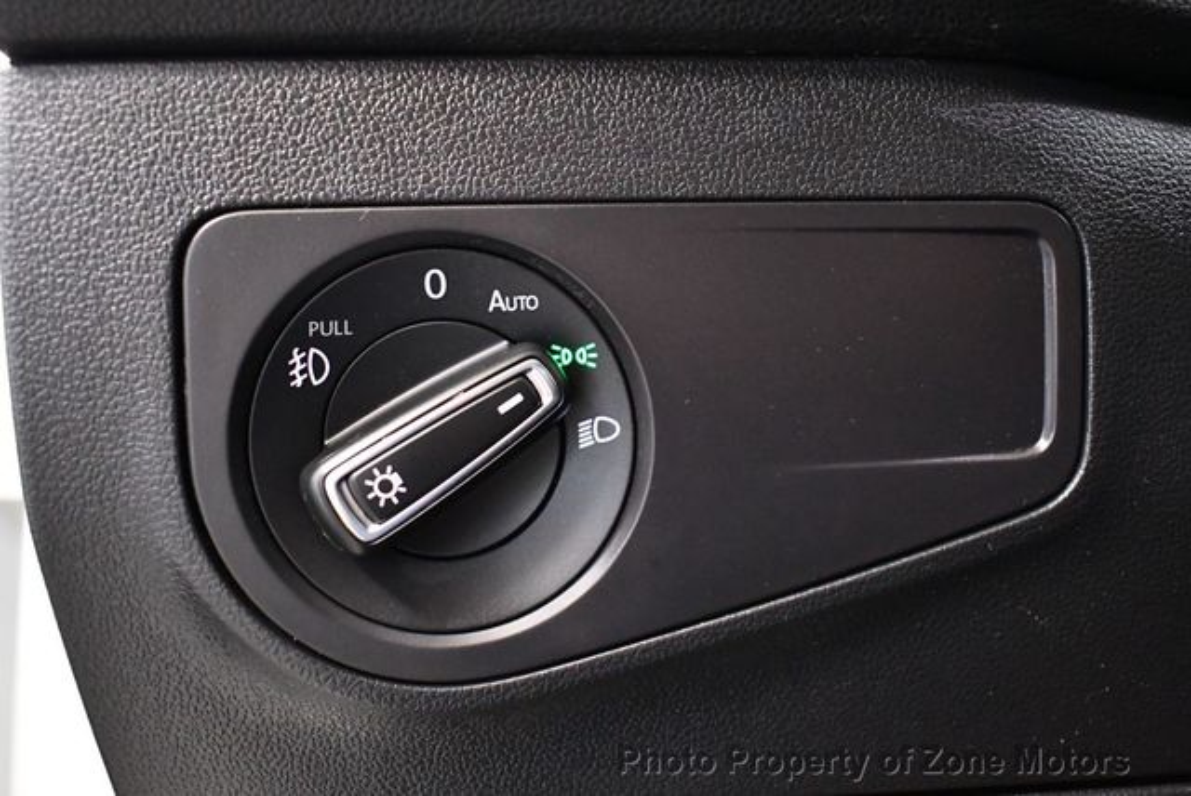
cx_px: 596
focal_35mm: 40
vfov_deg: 33.5
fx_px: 1325
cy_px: 398
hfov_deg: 48.4
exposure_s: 1/60
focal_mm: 20
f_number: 3.8
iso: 6400
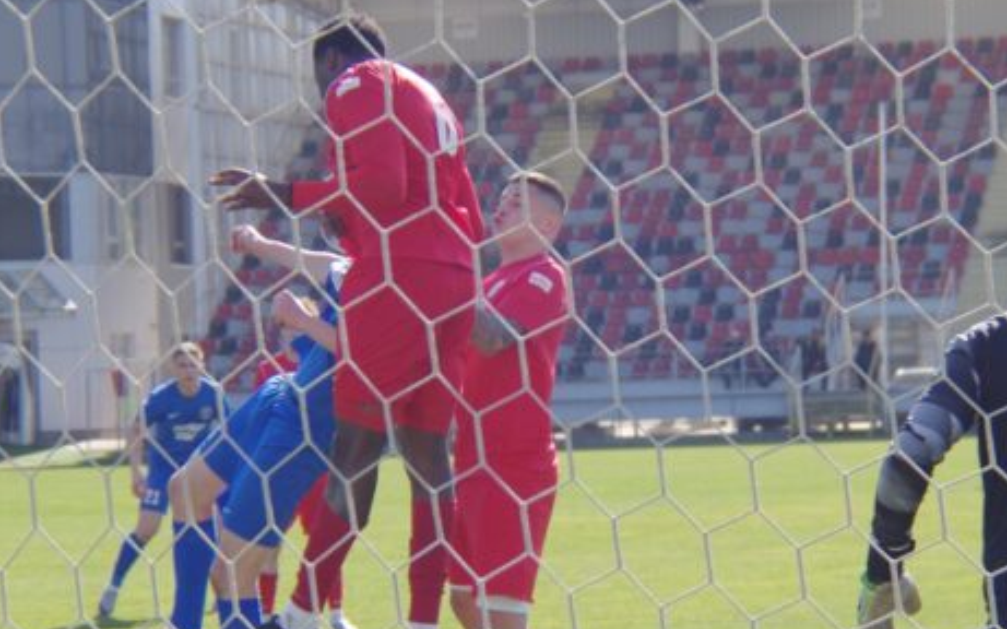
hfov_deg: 15.6
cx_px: 607
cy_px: 478
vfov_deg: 9.8
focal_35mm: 134
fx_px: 3677
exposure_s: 1/500
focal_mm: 53
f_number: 6.3
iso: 400
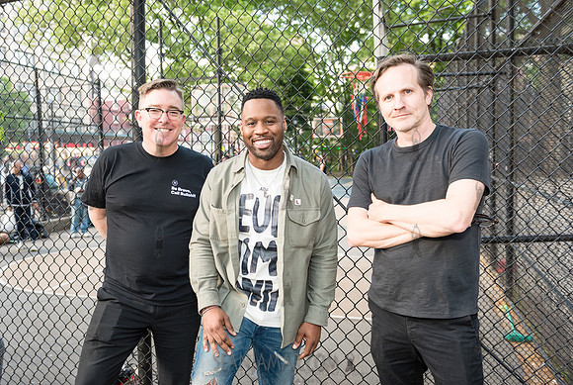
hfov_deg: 57.1
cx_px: 268
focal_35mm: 33
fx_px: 526
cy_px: 197
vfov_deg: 40.1
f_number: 3.2
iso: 800
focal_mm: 31
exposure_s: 1/125
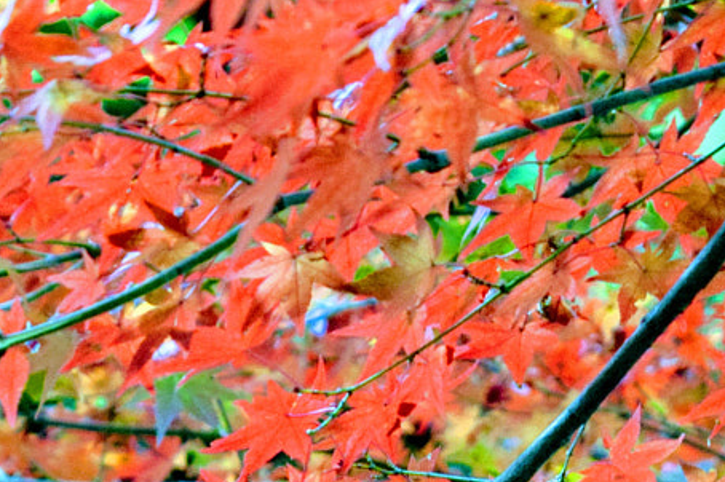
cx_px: 48
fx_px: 5851
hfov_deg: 7.1
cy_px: 793
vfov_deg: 4.7
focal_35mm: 291
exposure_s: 1/60
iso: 1800
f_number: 5.6
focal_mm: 55
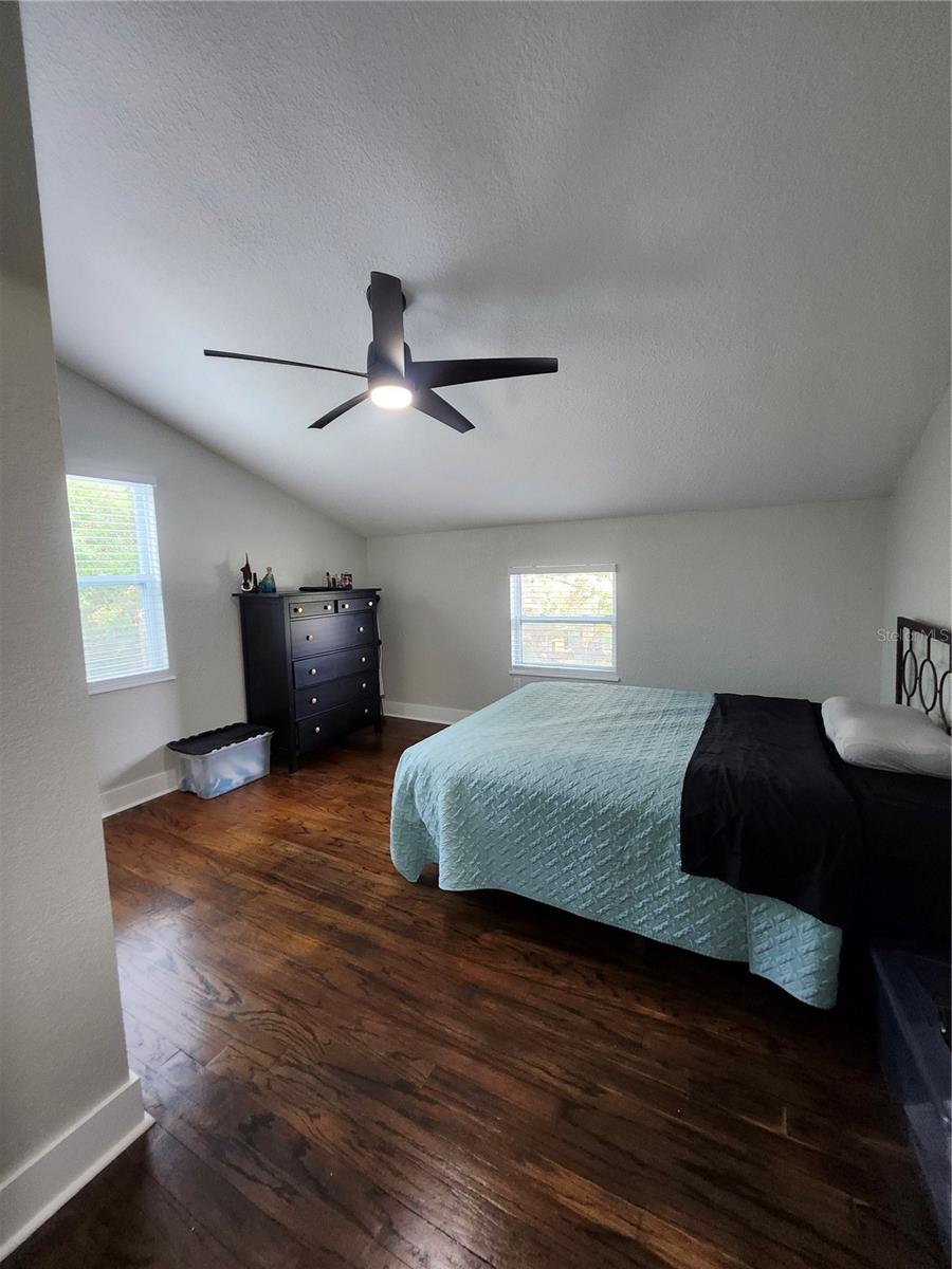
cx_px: 476
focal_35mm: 13
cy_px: 634
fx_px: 477
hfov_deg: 89.9
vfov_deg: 106.2
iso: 400
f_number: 2.2
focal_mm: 1.74
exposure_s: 1/30
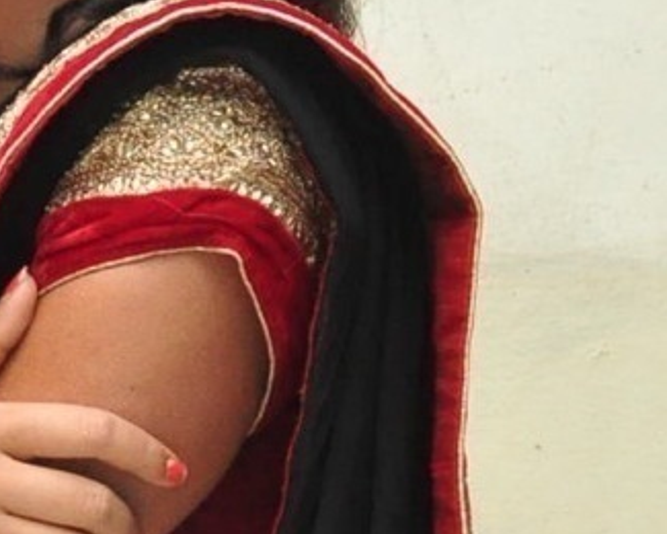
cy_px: 1055
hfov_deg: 9.4
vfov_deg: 7.3
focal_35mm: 203
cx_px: -170
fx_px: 4007
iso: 1600
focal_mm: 26
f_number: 7.1
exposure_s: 1/125
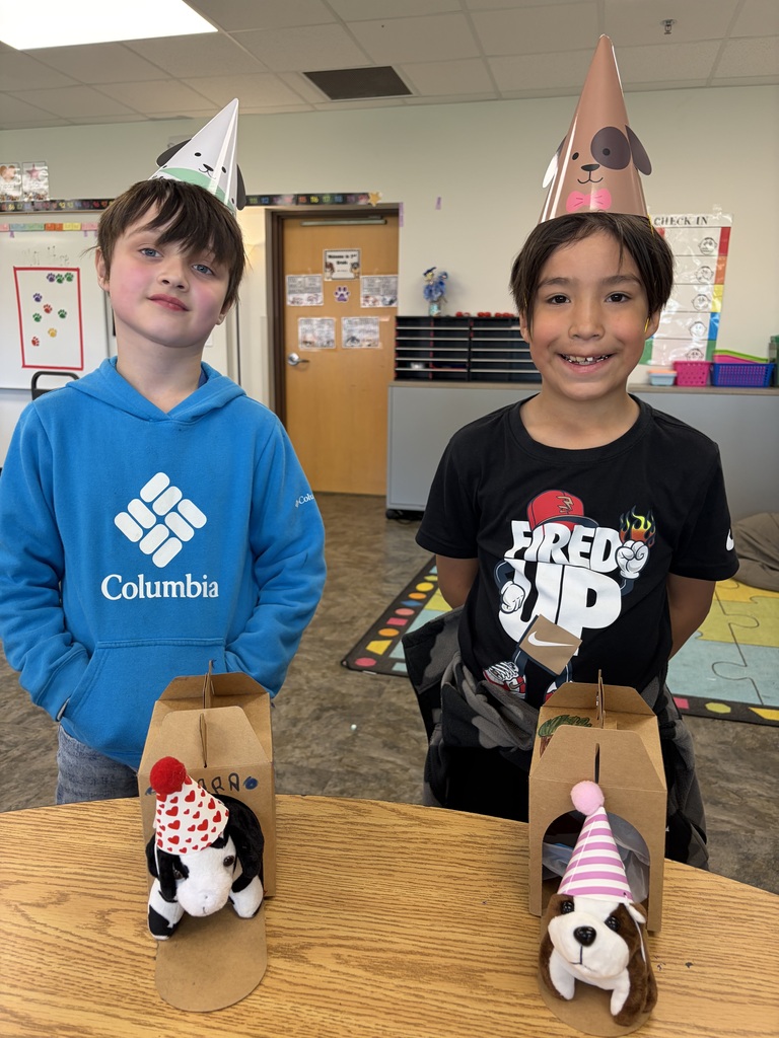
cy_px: 519
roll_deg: -0.4
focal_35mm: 26
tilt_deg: -12.3
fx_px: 780
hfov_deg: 53.1
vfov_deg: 67.3
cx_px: 390
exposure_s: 1/60
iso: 80
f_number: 1.6
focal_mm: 5.96
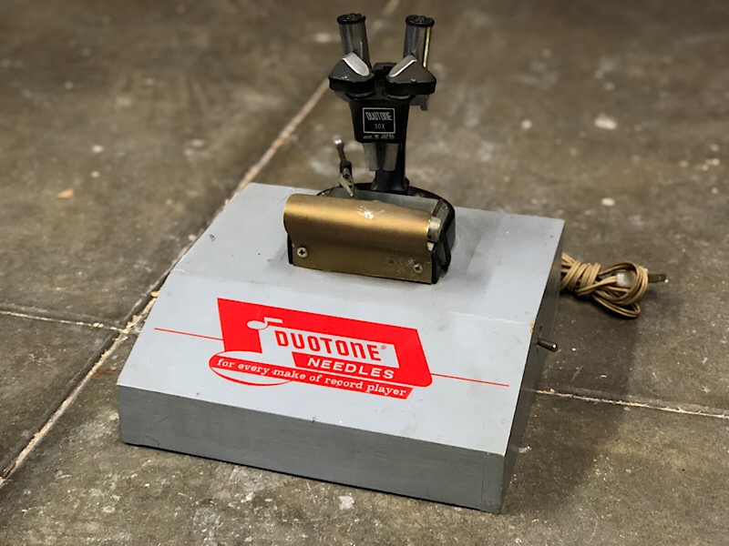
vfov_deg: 25.7
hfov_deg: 33.8
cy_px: 273
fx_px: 1200
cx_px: 364
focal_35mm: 57
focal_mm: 6.6
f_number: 2.8
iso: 500
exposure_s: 1/60
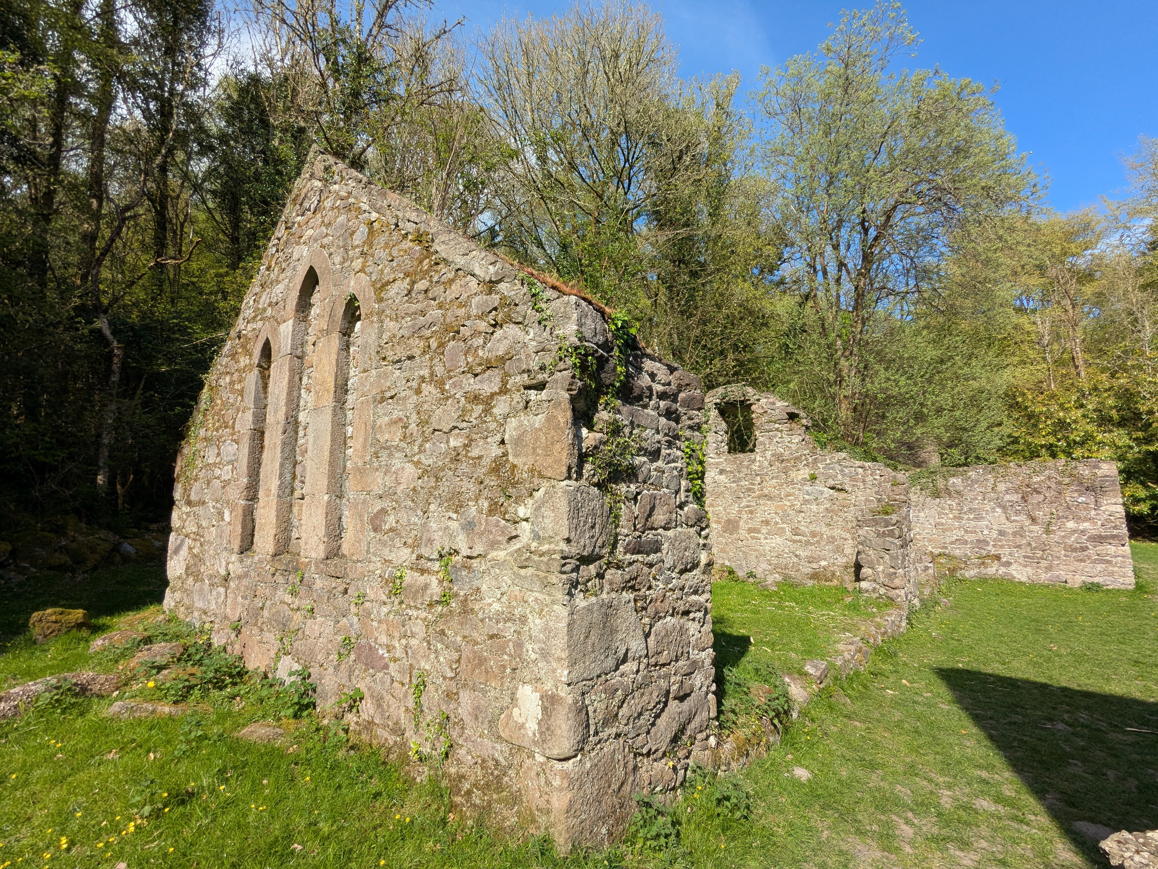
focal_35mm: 16
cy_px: 434
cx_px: 579
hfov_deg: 94.5
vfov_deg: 78.1
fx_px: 535
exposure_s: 1/781
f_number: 2.2
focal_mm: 2.35
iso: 44
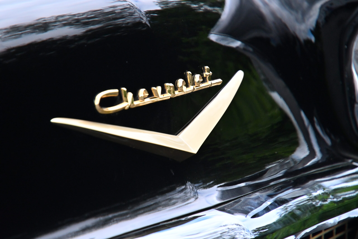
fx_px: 4475
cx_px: 179
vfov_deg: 3.1
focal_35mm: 450
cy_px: 120
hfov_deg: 4.6
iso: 1400
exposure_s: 1/250
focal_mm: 300
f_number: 6.3
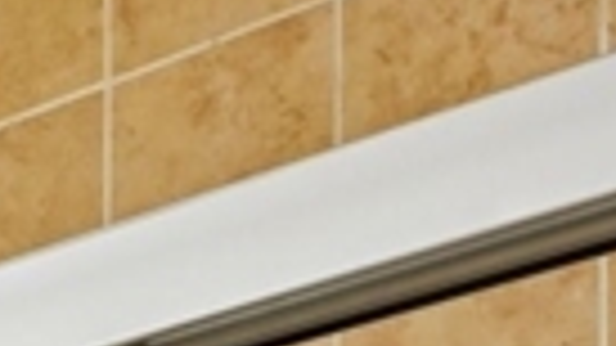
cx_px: -895
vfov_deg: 7.4
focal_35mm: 125
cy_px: 1310
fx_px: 2041
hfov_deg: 12.8
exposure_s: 1/30
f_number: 8
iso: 400
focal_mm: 16
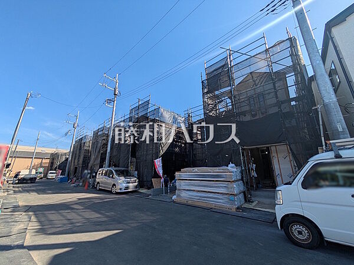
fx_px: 143
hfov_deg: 102.1
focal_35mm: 14
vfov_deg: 85.7
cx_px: 177
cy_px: 132
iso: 46
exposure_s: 1/1437
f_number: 2.2
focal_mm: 1.83
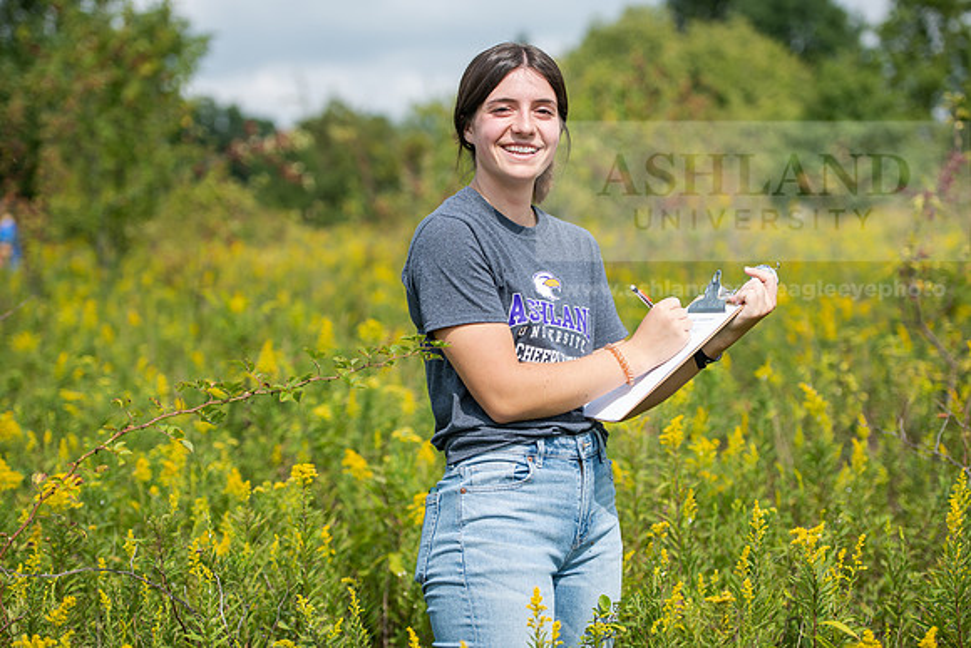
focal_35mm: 82
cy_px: 324
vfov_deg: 16.7
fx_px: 2212
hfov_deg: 24.8
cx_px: 486
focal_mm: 82
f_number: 3.2
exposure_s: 1/640
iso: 80
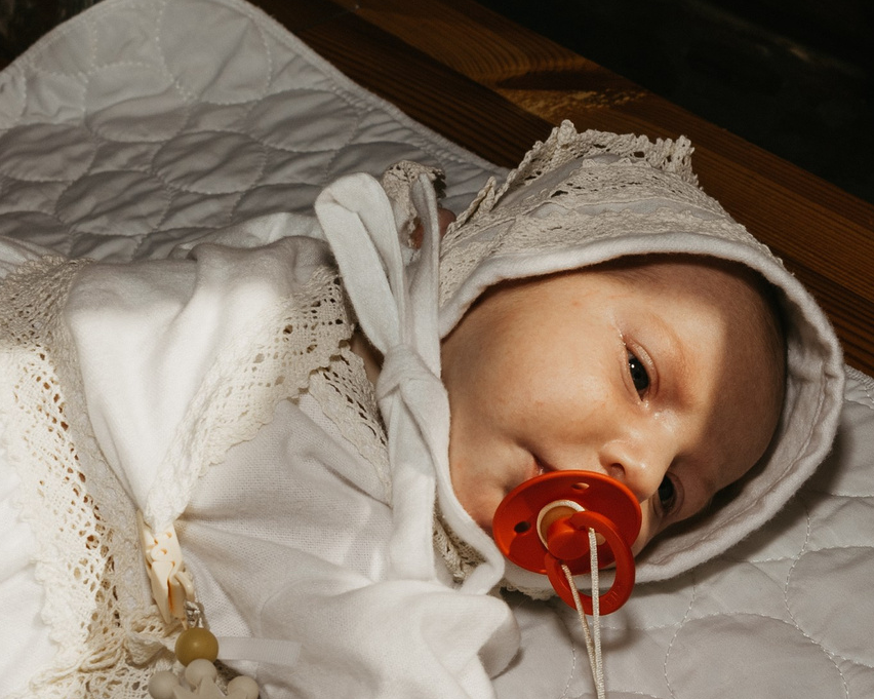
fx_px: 2379
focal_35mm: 92
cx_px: 528
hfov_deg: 20.8
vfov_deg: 16.7
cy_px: 356
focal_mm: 32
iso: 100
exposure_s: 1/160
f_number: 9
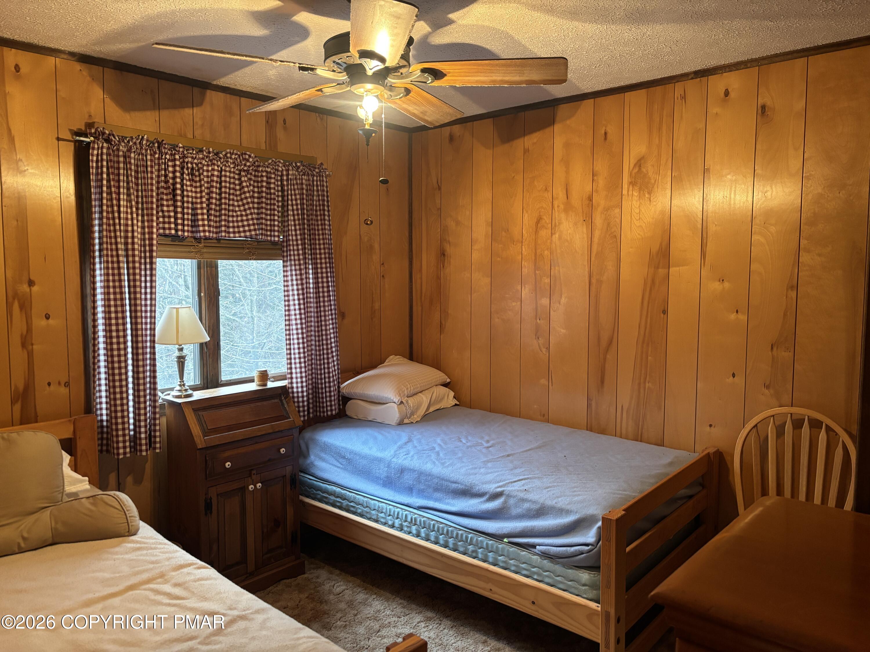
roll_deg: +0.4
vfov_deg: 53.1
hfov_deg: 67.3
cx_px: 435
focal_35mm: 26
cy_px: 326
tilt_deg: -3.6
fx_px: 653
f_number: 1.6
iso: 320
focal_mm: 5.96
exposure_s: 1/60
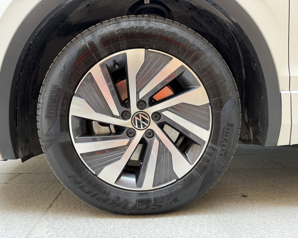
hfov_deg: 68.0
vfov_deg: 56.8
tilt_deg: -5.3
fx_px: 220
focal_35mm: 25
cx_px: 141
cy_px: 119
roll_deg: +1.2
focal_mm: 6.76
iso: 200
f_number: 1.78
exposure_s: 1/83
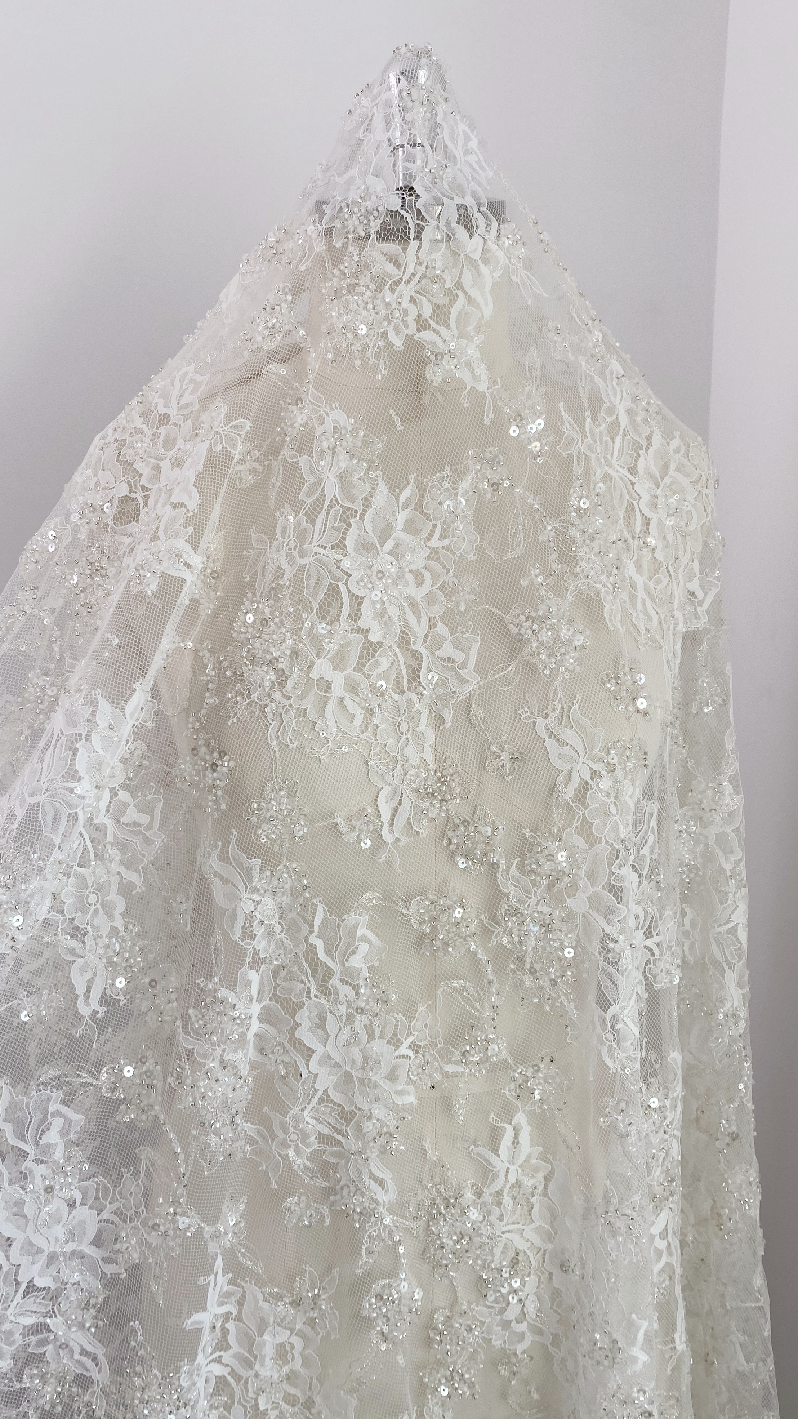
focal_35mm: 29
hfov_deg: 40.1
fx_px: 1091
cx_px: 362
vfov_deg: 66.1
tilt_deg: -11.2
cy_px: 697
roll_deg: +1.5
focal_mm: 4.25
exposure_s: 1/343
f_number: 1.8
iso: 32
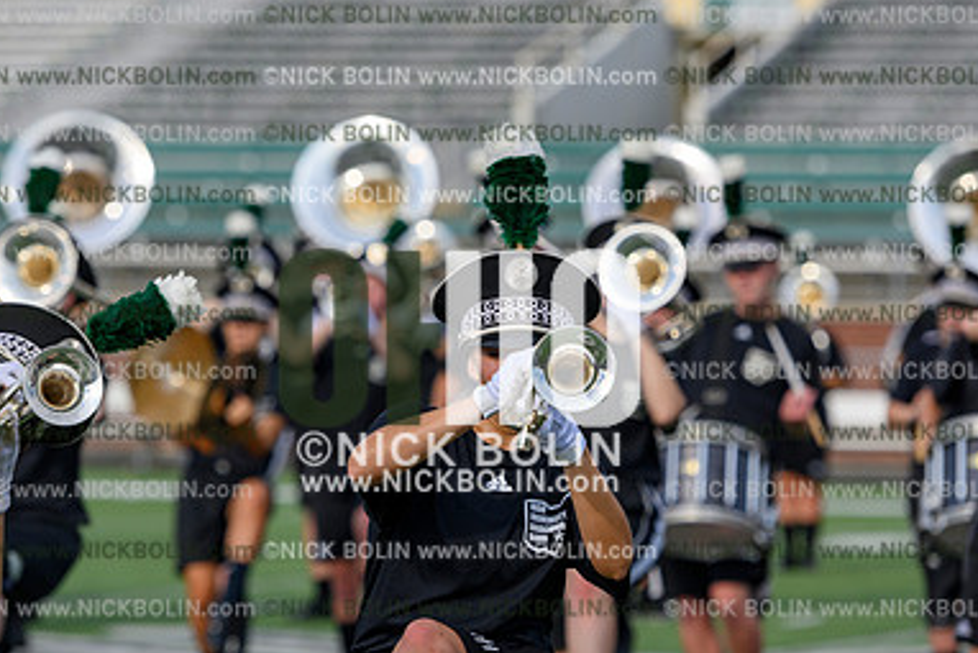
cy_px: 373
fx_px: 7011
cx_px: 458
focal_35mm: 258
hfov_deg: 8.0
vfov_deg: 5.3
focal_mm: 170
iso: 100
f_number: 4
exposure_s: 1/1600
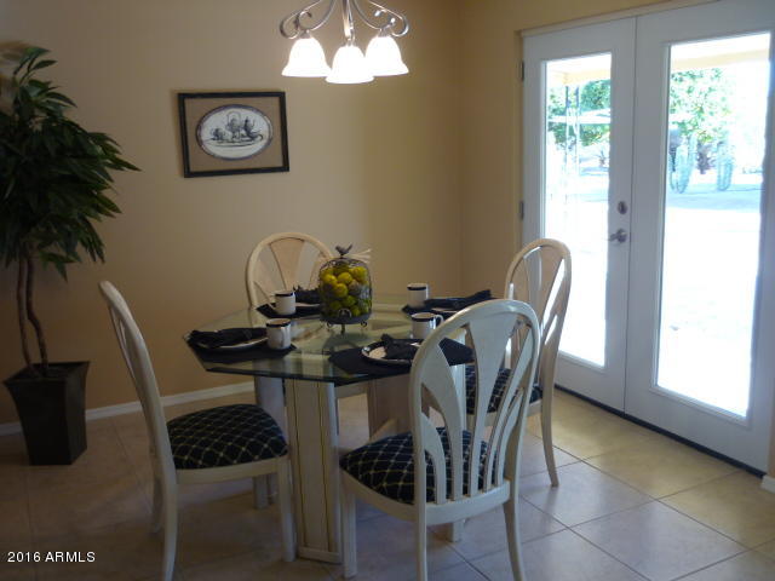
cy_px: 290
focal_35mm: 33
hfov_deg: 55.4
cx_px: 388
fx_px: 739
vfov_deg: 42.9
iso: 100
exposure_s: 1/30
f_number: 2.8
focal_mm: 5.5
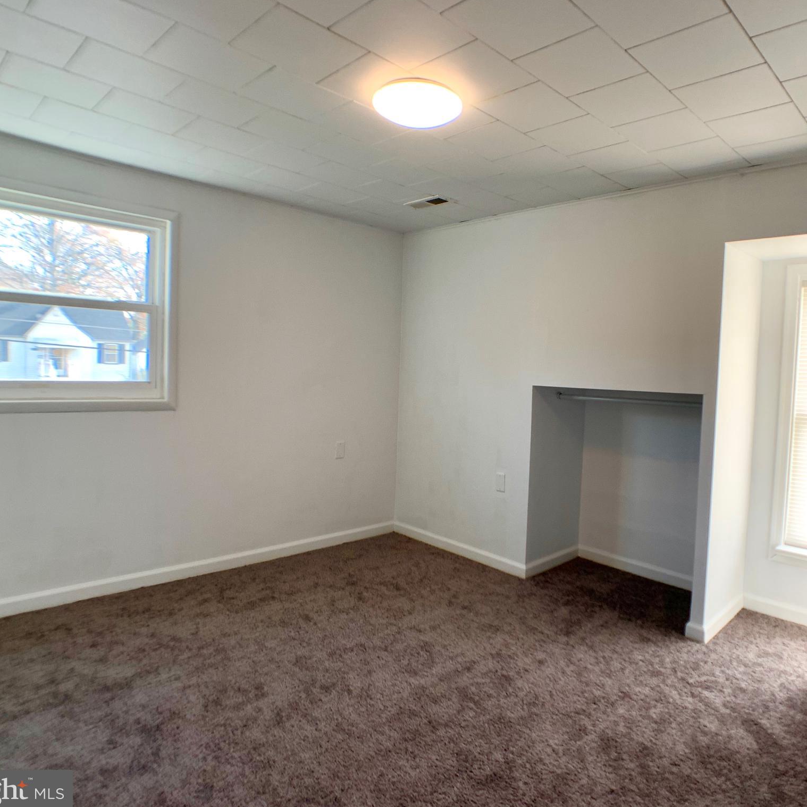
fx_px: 818
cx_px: 484
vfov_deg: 52.5
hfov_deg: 52.2
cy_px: 405
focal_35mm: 31
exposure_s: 1/120
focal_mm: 4.25
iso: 32
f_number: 1.8
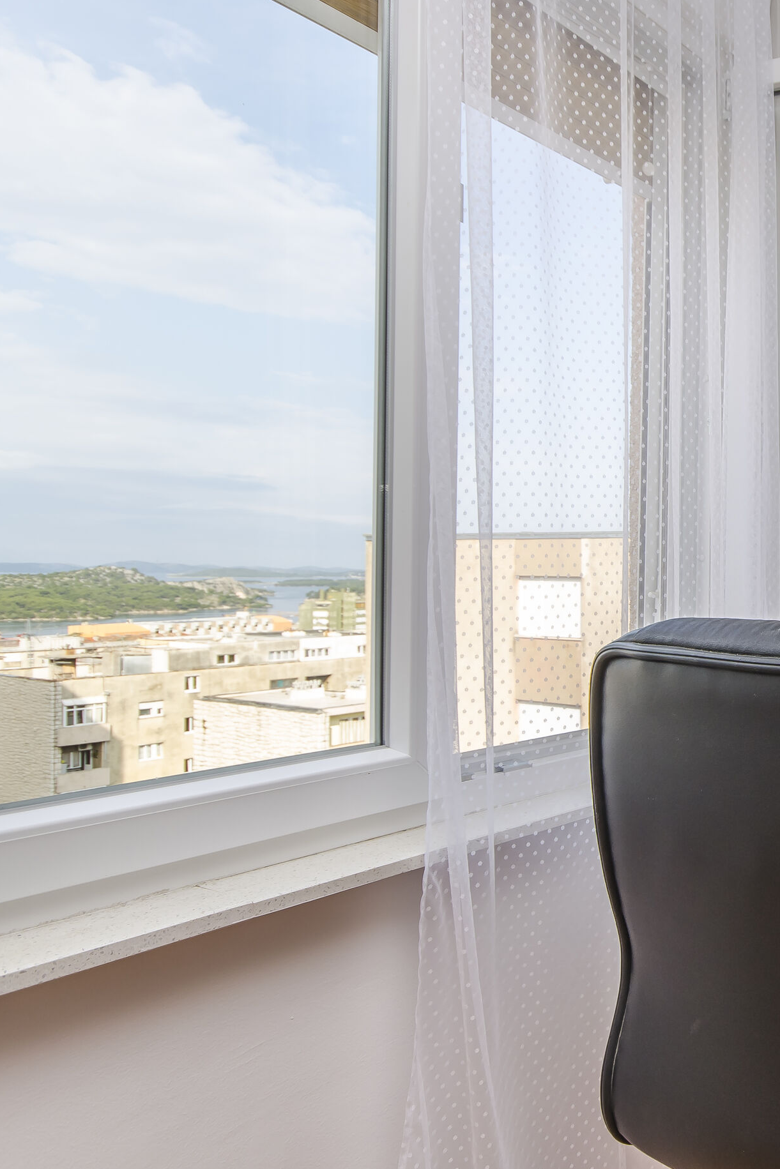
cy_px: 580
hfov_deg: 37.1
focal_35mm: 30
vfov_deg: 62.3
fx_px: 967
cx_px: 852
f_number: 8
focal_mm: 13
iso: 100
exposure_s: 1/100
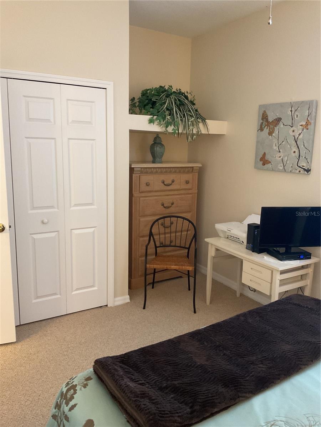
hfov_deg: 48.2
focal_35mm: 29
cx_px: 160
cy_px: 214
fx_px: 359
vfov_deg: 61.7
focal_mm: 3
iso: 250
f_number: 1.8
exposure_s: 1/40
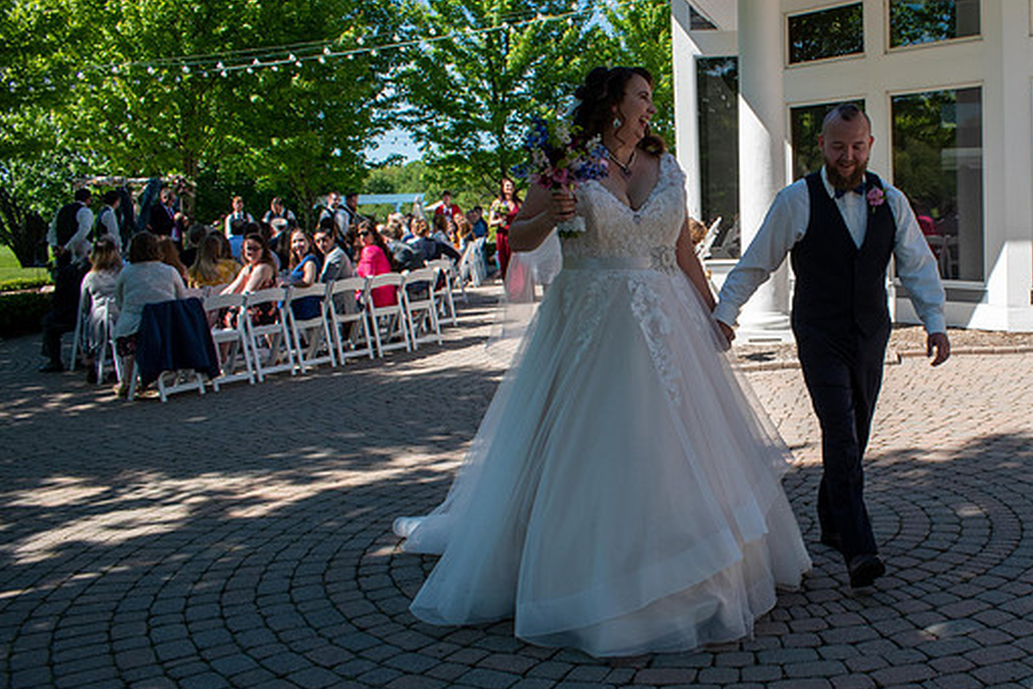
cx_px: 748
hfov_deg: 47.0
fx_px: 1148
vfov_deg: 33.4
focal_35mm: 40
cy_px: 320
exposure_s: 1/320
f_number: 9
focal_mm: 18
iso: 200
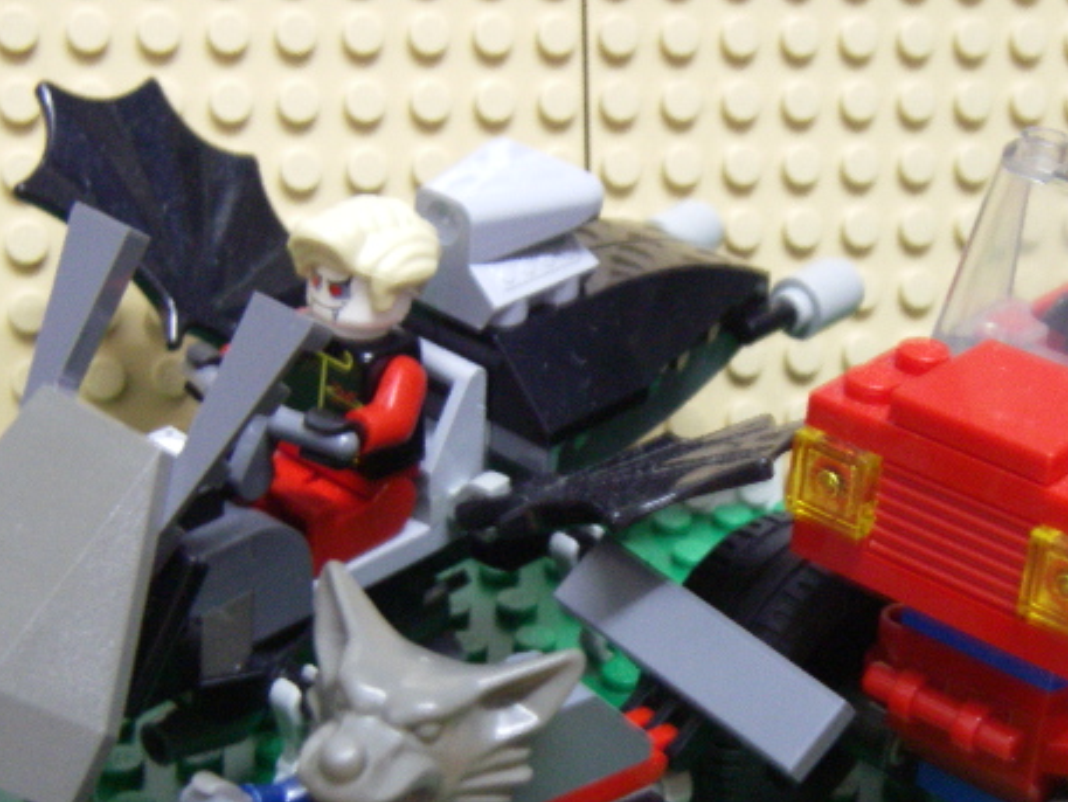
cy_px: 507
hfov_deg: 25.3
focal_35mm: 77
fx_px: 2376
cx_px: 640
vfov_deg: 19.1
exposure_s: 1/4
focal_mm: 9.2
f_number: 3.6
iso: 320
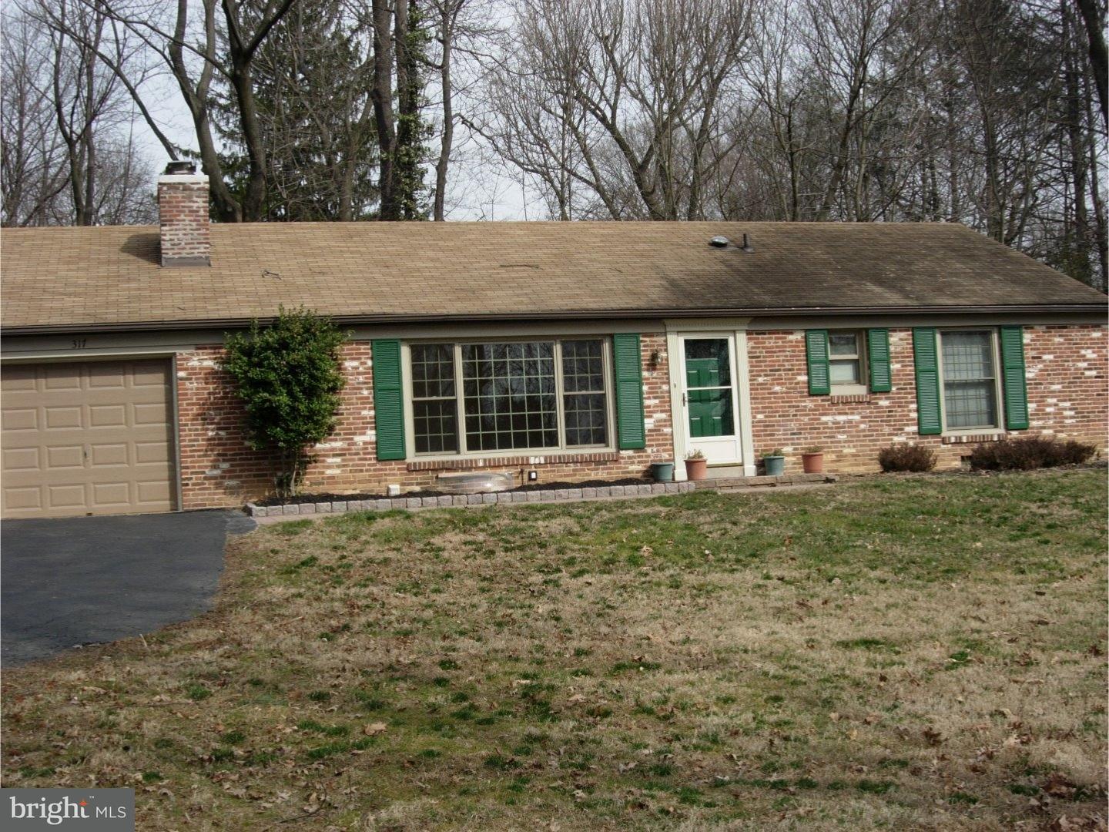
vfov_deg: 35.1
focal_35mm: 41
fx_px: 1314
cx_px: 554
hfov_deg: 45.8
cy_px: 416
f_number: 4.9
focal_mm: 8.5
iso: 64
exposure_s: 1/456
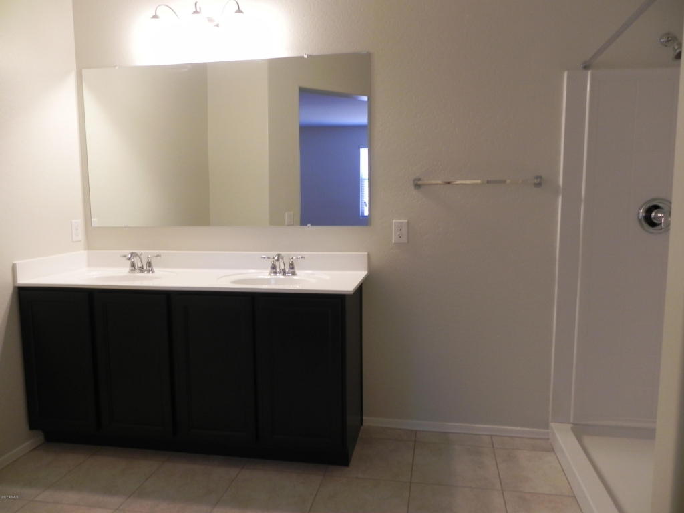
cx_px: 342
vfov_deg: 53.1
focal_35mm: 26
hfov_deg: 67.3
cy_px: 256
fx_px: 514
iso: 183
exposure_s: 1/30
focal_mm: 4.6
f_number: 2.8
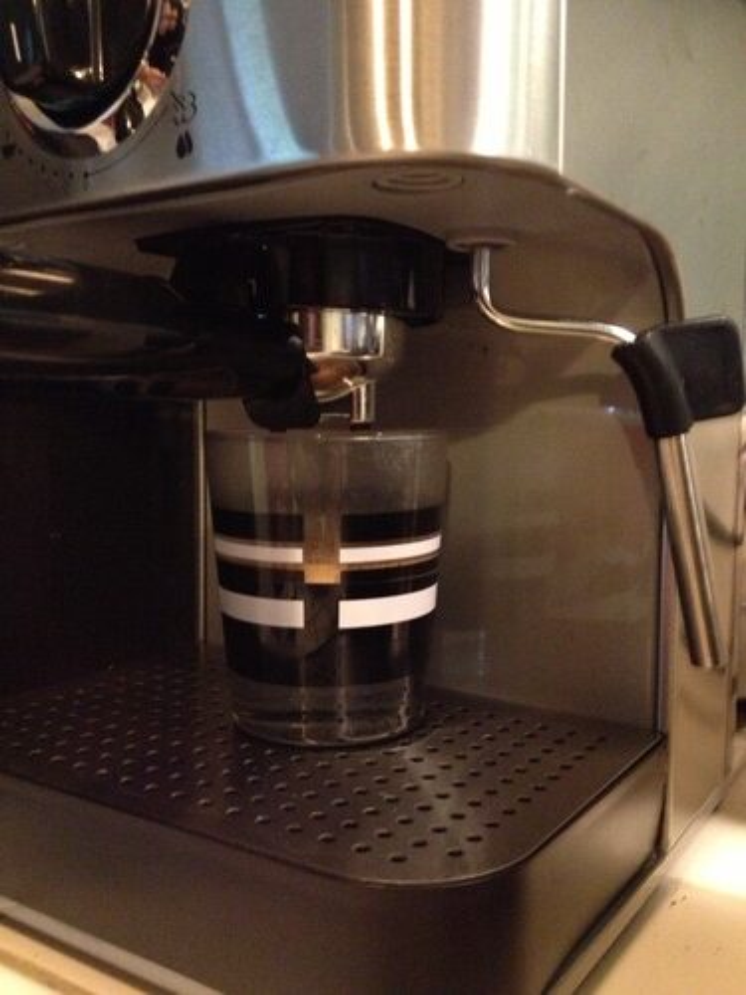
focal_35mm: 35
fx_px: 1006
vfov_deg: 52.6
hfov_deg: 40.7
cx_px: 373
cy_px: 498
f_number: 2.4
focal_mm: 4.28
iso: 800
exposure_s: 1/15
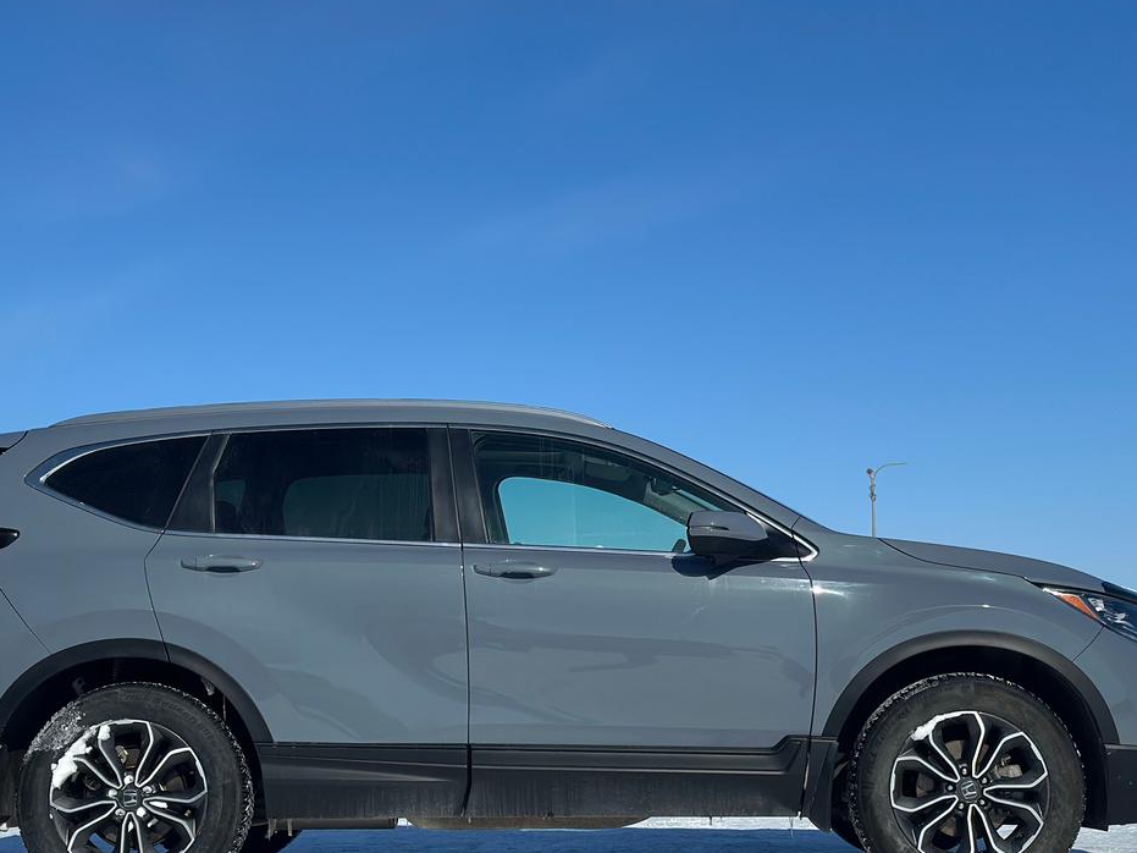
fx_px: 2168
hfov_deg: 29.4
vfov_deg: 22.2
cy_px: 535
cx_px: 564
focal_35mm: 66
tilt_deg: +2.8
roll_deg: +1.1
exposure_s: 1/15873
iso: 100
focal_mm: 6.86
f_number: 1.78
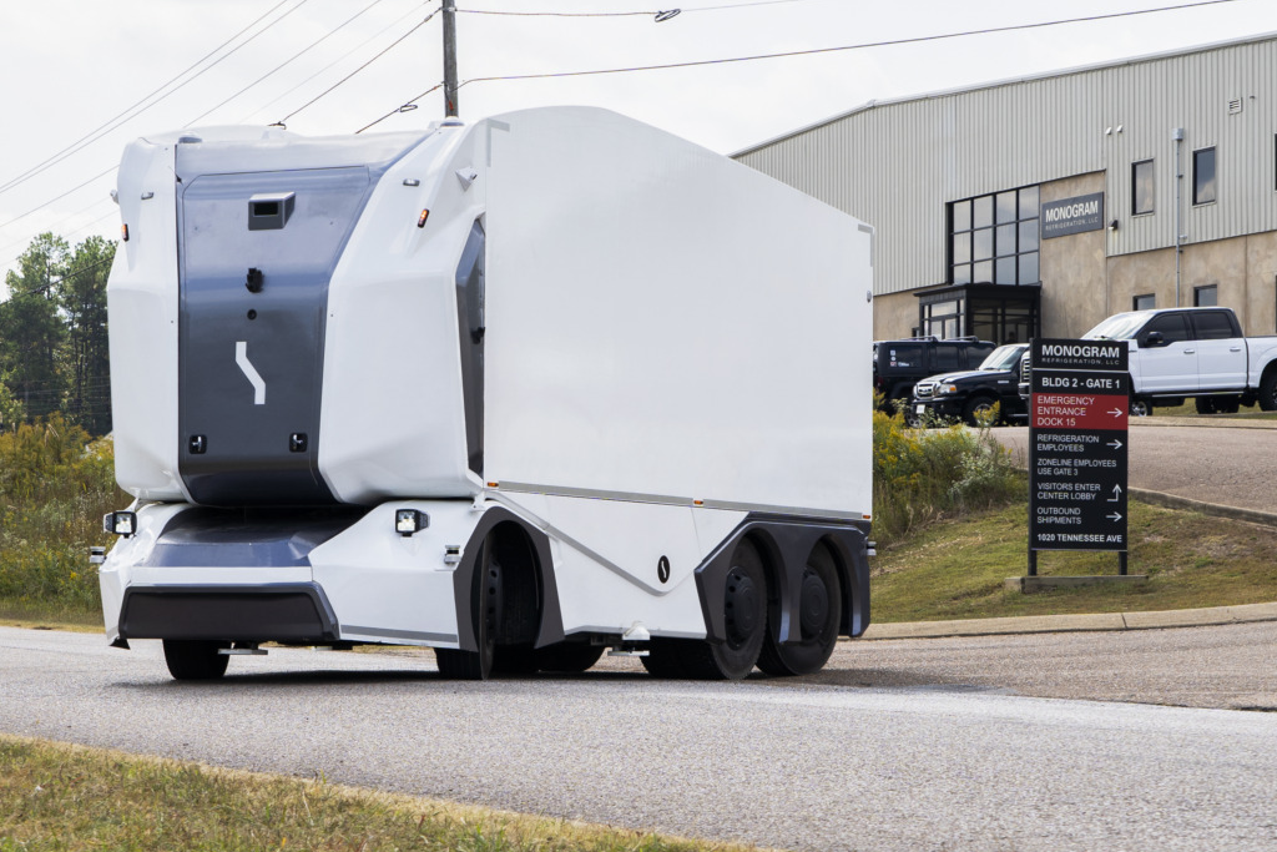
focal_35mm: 104
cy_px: 440
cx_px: 519
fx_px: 3689
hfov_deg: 19.6
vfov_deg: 13.2
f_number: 6.3
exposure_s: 1/400
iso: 100
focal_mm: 52
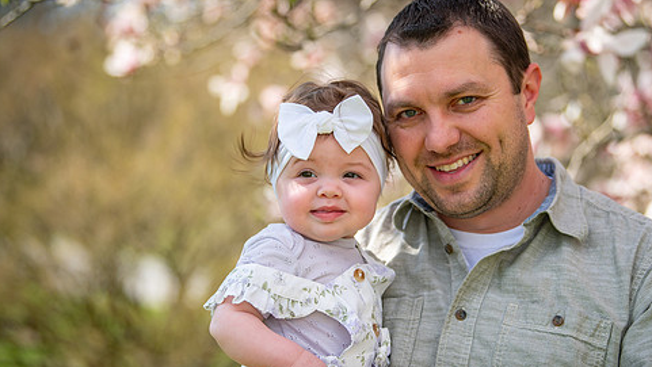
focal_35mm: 101
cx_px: 385
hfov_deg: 21.1
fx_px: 1747
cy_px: 181
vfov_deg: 12.0
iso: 320
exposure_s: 1/2500
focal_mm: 80
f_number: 2.8
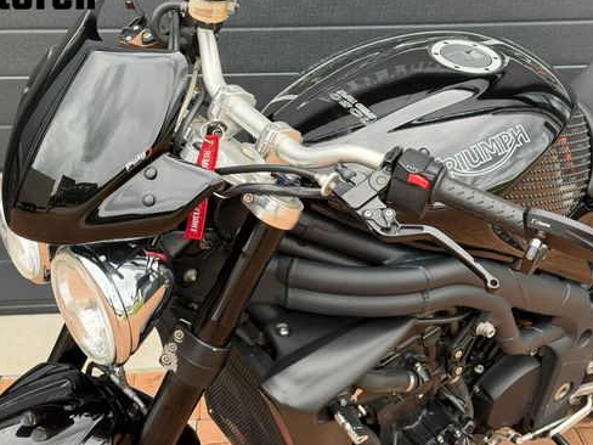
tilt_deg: -20.8
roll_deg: +1.3
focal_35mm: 63
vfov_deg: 23.3
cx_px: 328
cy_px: 220
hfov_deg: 30.7
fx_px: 1079
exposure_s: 1/327
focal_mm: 6.76
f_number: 1.78
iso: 64
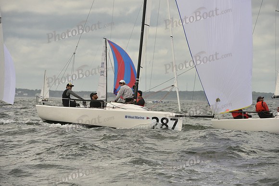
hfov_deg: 7.9
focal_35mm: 260
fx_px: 2015
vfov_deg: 5.3
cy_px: 93
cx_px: 140
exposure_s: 1/1250
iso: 320
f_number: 8
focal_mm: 260
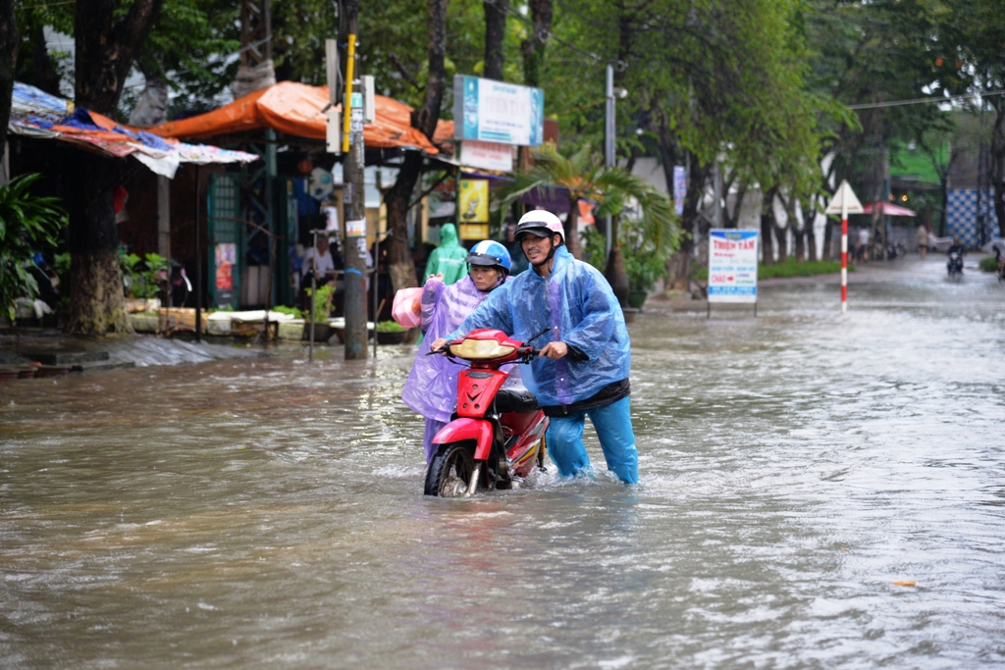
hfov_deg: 17.1
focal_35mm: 120
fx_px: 3350
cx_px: 502
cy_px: 335
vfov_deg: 11.4
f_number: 4
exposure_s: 1/125
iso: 1600
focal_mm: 120
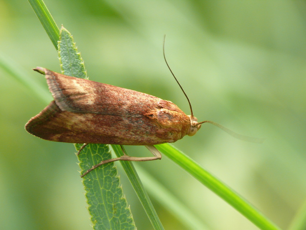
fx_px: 2378
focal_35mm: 269
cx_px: 153
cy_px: 115
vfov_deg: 5.5
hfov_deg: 7.4
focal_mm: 56.8
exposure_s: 1/160
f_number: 10
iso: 200
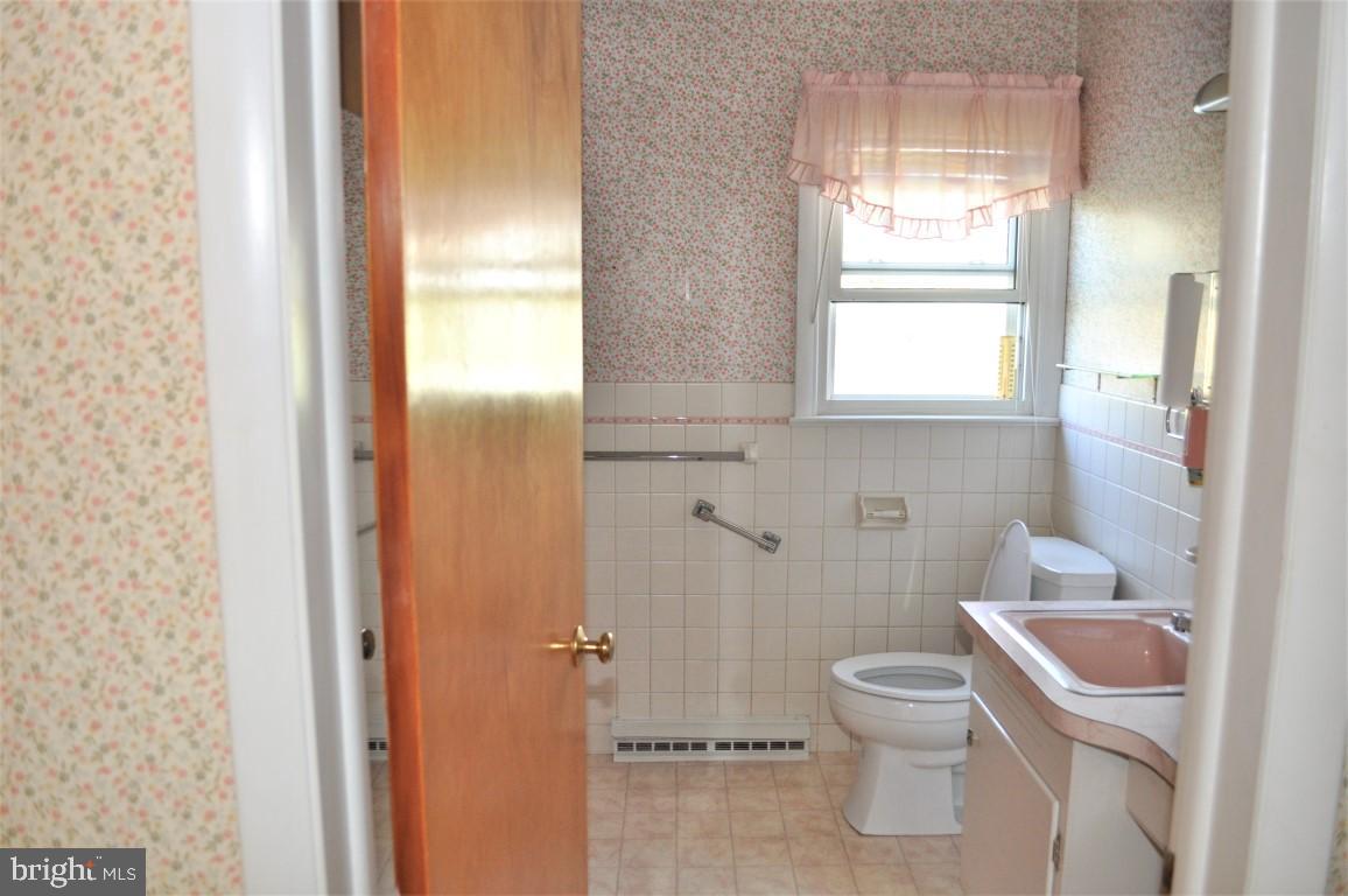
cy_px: 448
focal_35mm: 27
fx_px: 1010
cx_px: 674
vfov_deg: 47.8
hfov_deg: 67.4
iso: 720
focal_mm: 18
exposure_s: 1/60
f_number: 4
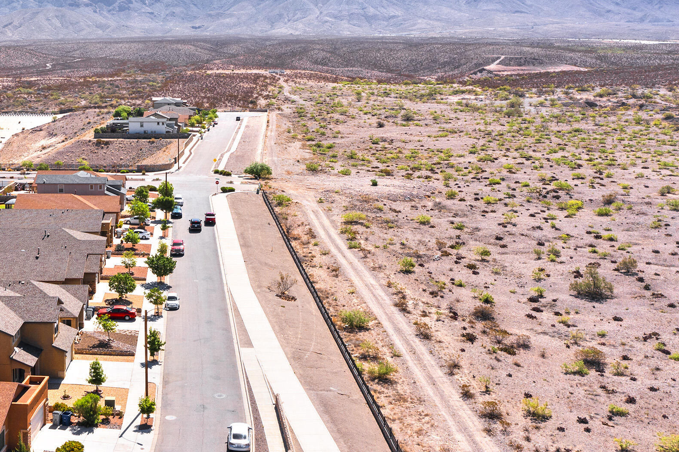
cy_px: 144
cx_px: 164
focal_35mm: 48
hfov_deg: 39.9
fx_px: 905
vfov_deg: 27.8
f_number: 6.3
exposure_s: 1/500
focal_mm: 10.26
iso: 100
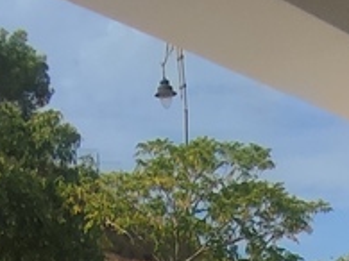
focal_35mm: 105
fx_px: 1058
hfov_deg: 18.6
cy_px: 765
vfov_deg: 10.4
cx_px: 260
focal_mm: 1.65
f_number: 2.2
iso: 50
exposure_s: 1/1748
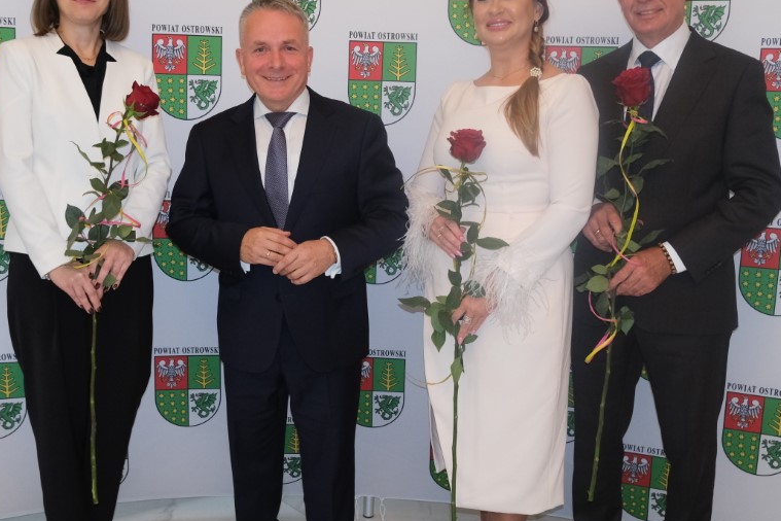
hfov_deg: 44.5
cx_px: 354
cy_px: 263
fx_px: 954
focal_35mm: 44
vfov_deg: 30.5
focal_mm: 19.2
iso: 2500
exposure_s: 1/100
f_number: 4
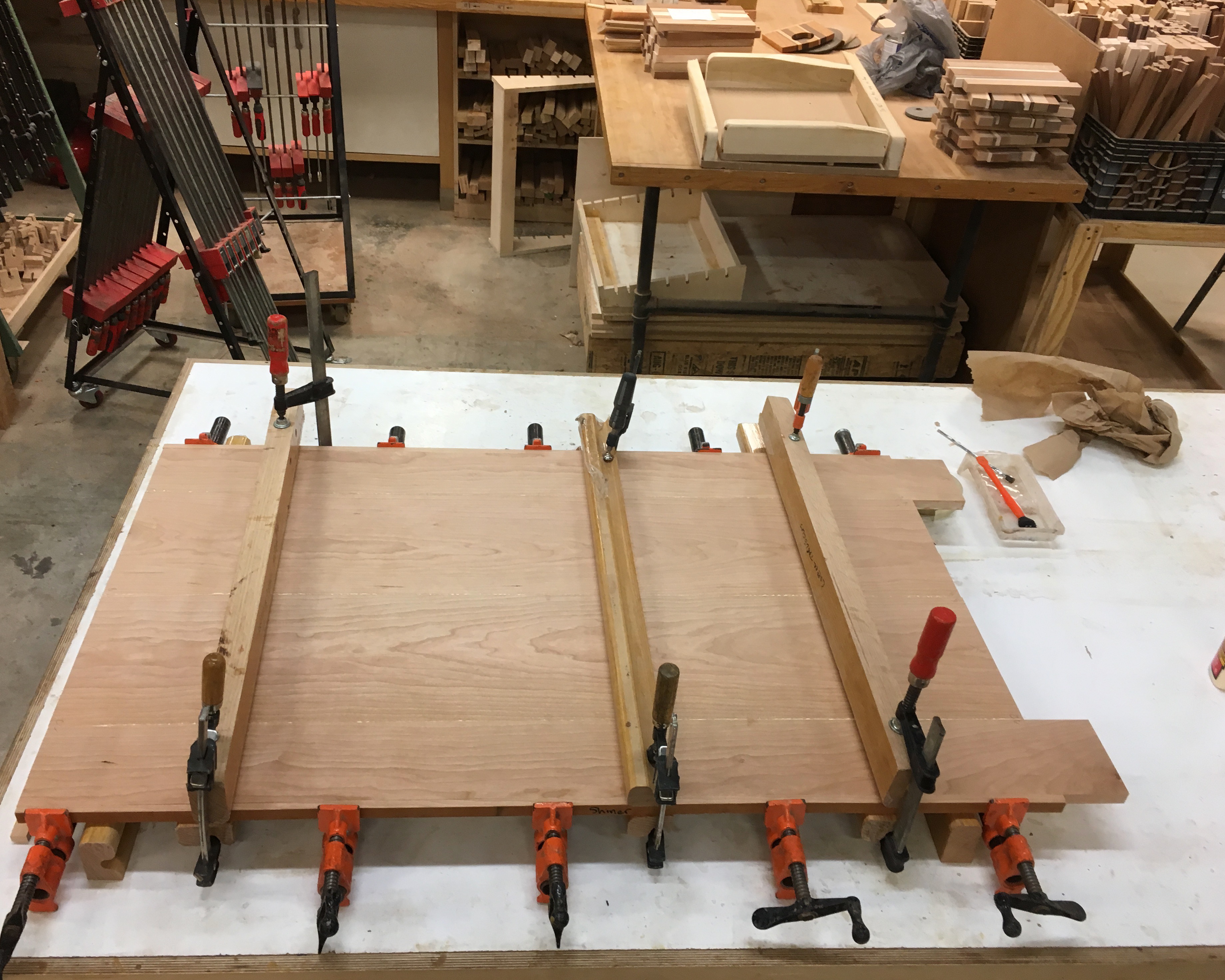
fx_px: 1124
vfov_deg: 47.1
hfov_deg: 57.1
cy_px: 500
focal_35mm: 31
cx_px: 575
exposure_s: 1/30
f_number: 2.2
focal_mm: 4.15
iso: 64
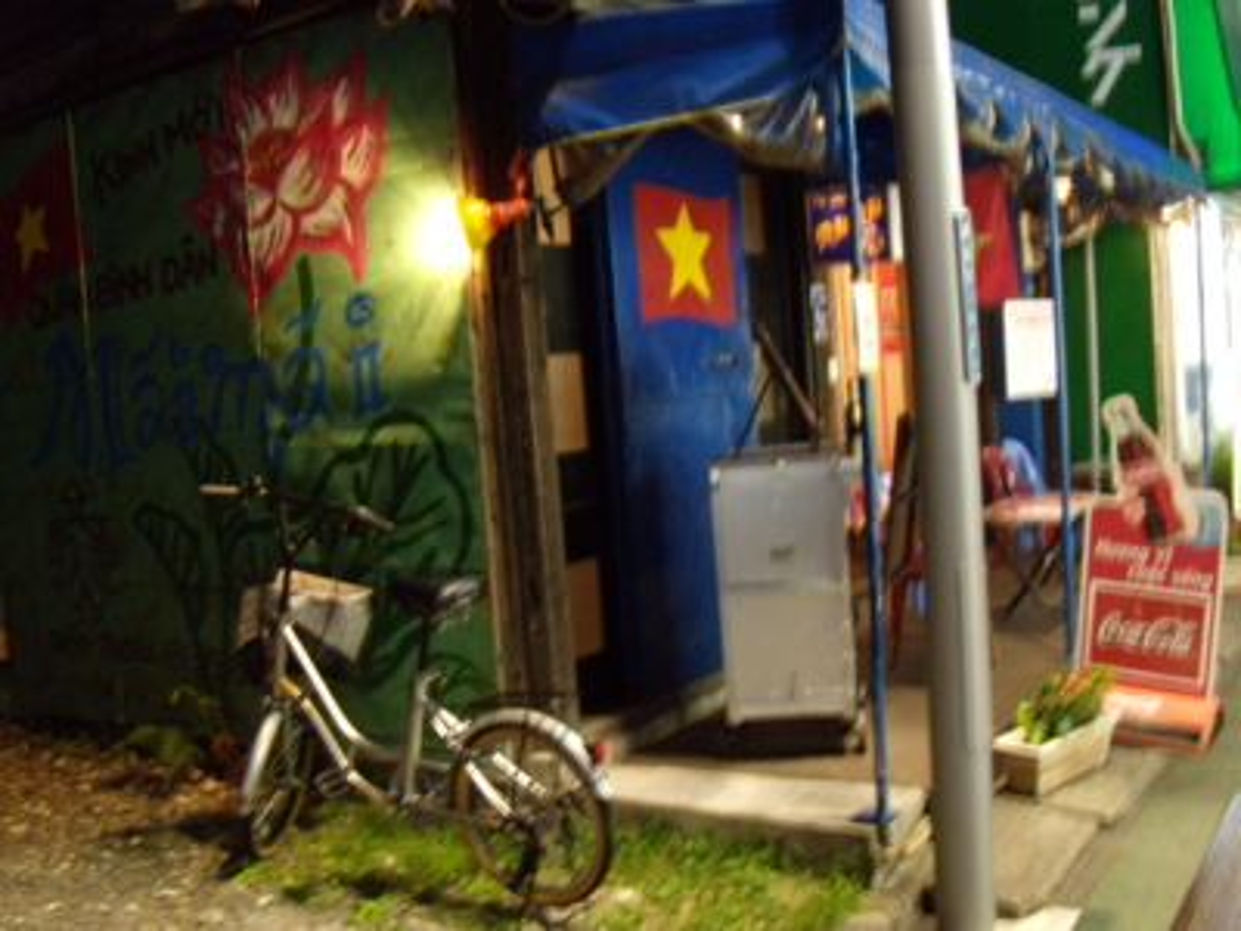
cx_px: 620
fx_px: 1291
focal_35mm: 36
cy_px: 466
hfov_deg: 51.4
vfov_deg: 39.7
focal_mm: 6.4
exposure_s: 1/8
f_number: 3.6
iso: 500
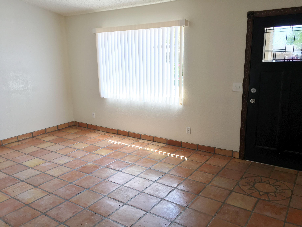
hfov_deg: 61.7
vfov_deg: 48.2
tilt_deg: -12.6
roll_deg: -0.4
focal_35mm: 29
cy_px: 114
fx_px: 253
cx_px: 151
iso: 25
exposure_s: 1/60
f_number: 2.2
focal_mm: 4.15
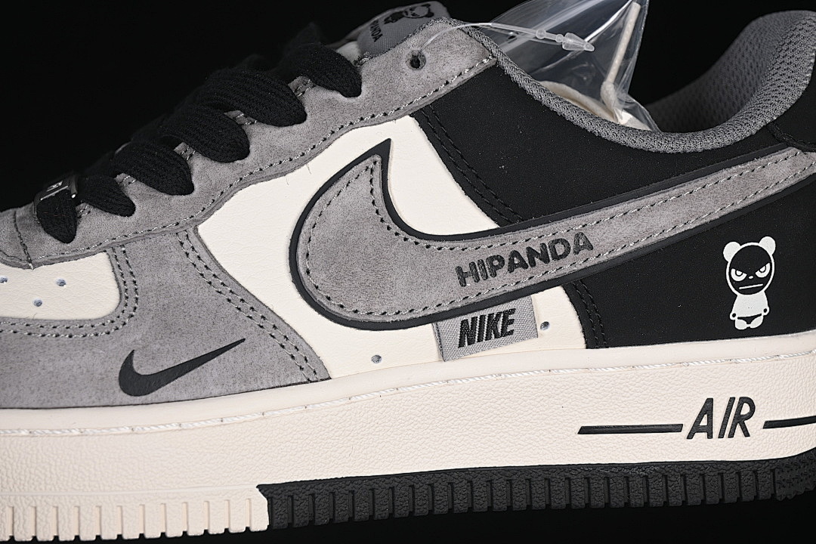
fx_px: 1700
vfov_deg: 18.2
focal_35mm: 75
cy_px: 272
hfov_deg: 27.0
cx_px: 408
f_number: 7.1
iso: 160
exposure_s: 1/80
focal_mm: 50
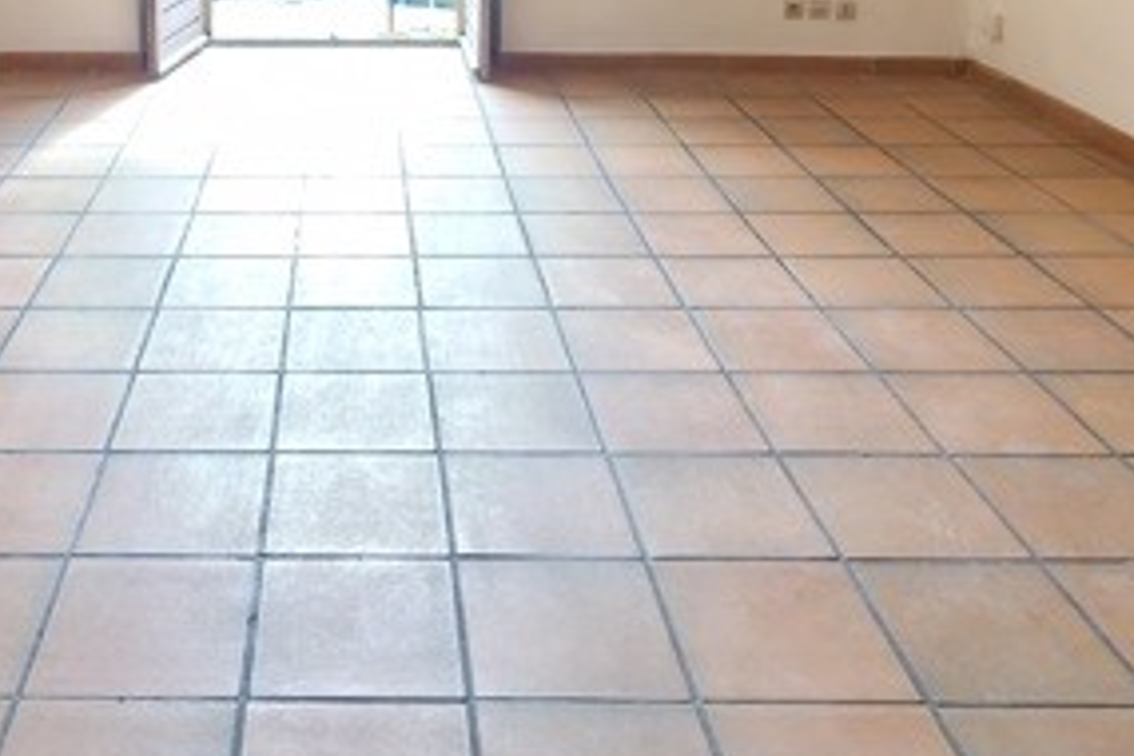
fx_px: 1197
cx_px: 338
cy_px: -92
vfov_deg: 30.9
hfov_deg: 49.4
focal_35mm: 38
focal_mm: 2.2
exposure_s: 1/100
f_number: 1.9
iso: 80
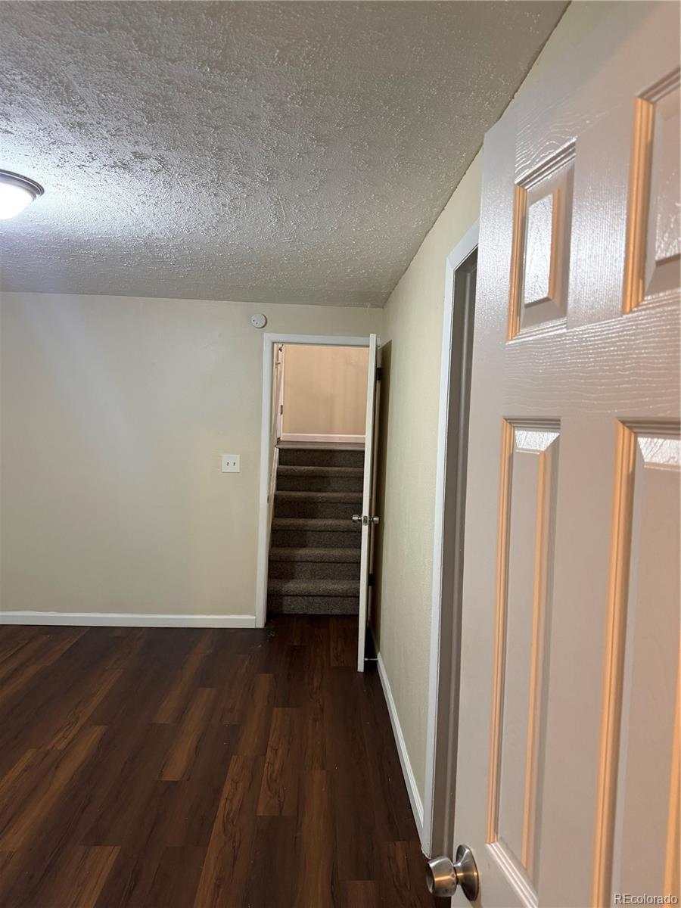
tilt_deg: -4.7
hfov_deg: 56.8
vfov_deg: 71.6
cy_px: 454
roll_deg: -1.3
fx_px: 630
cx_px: 340
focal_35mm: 24
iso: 400
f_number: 1.78
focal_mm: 6.76
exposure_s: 1/60
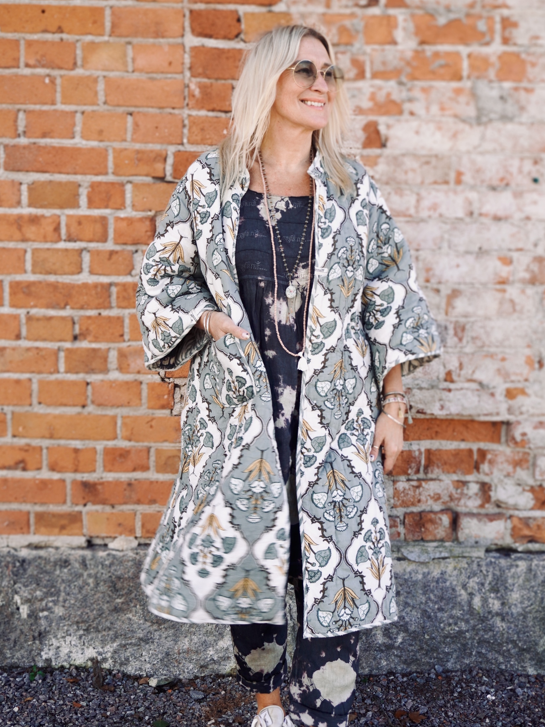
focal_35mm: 55
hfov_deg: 26.8
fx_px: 1145
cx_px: 274
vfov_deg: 35.2
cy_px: 401
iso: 125
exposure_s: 1/160
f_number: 5
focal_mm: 33
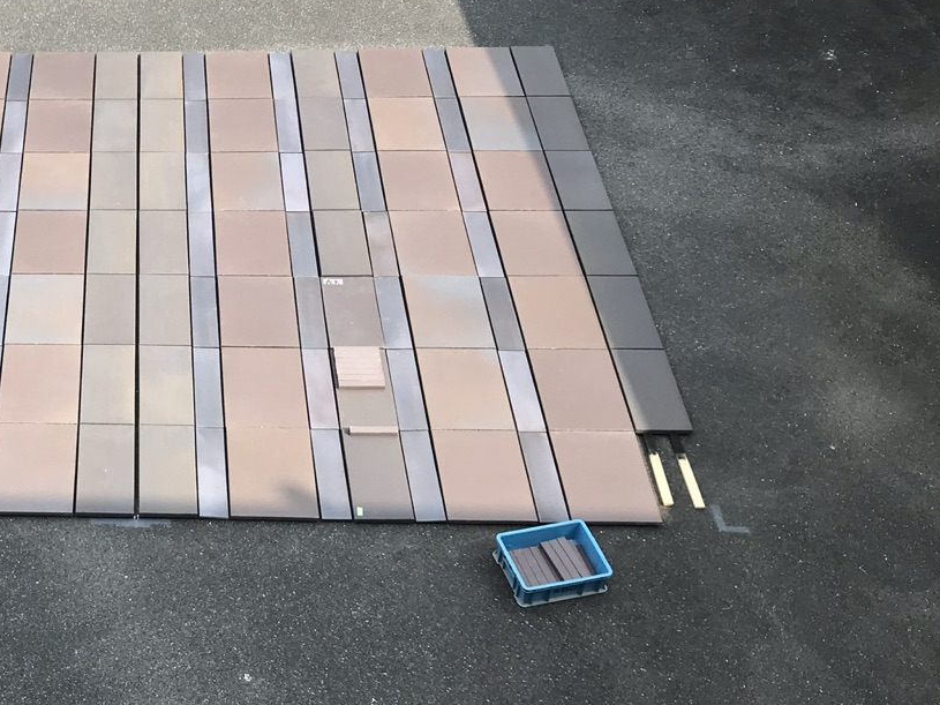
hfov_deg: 33.1
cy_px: 254
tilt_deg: -41.3
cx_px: 95
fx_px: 1493
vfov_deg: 26.4
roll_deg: +0.4
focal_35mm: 55
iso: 20
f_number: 1.8
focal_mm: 3.99
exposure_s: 1/1168
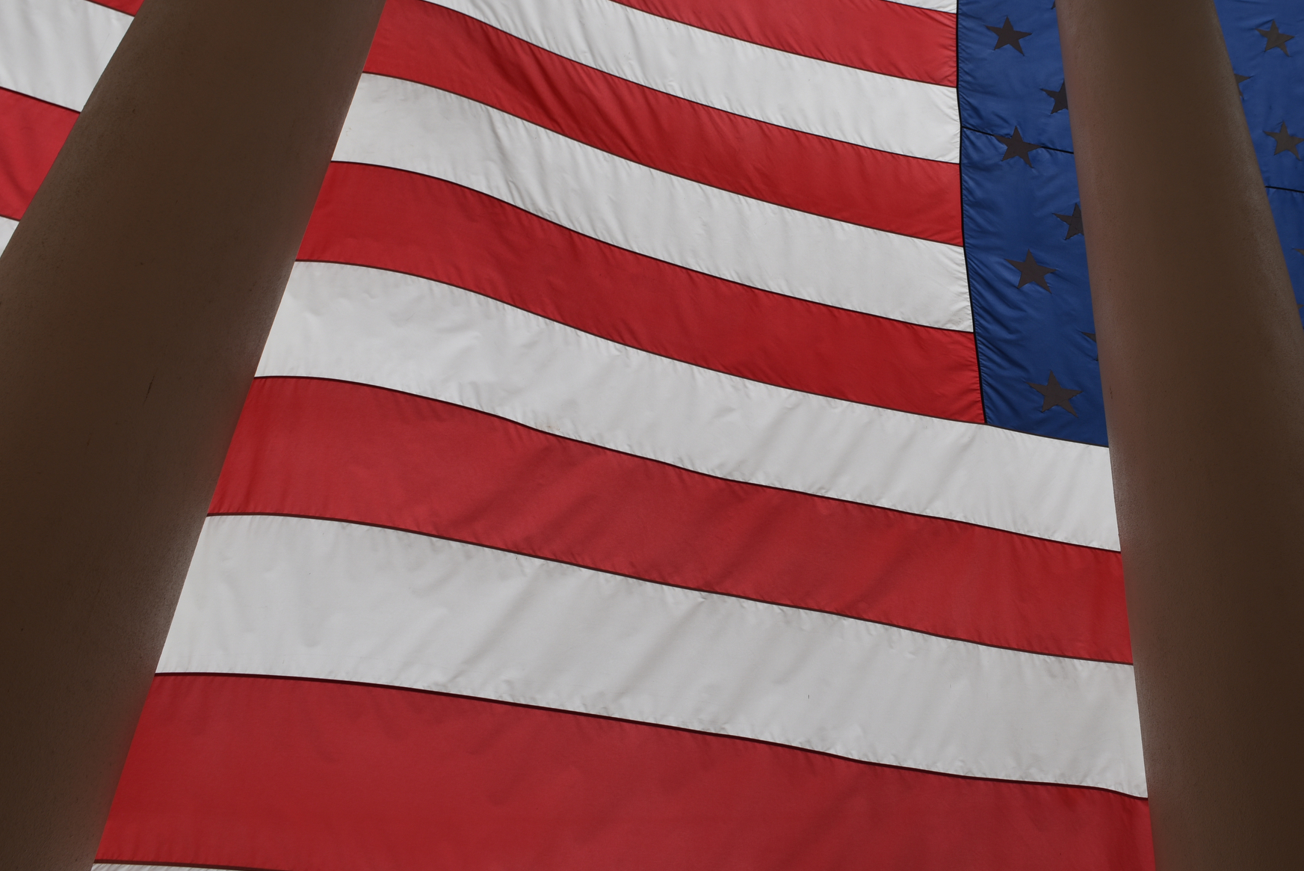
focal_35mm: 33
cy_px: 360
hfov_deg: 55.8
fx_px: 1196
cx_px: 889
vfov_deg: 39.9
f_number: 11
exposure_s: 1/250
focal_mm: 24
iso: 125
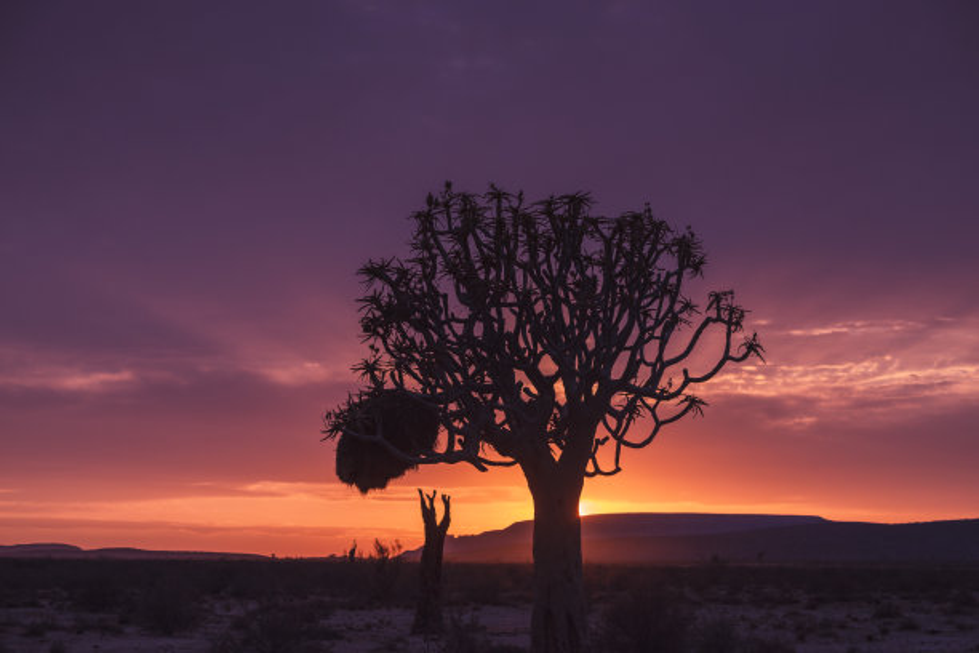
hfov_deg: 21.5
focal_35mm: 95
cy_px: 326
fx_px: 2583
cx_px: 490
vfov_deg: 14.4
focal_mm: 95
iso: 320
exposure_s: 1/1000
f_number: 5.6
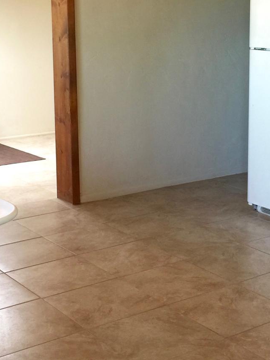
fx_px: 707
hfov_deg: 21.5
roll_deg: +0.3
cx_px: 183
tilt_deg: -8.7
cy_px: 117
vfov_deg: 28.4
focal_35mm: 68
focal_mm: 4.15
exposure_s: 1/15
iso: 50
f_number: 2.2
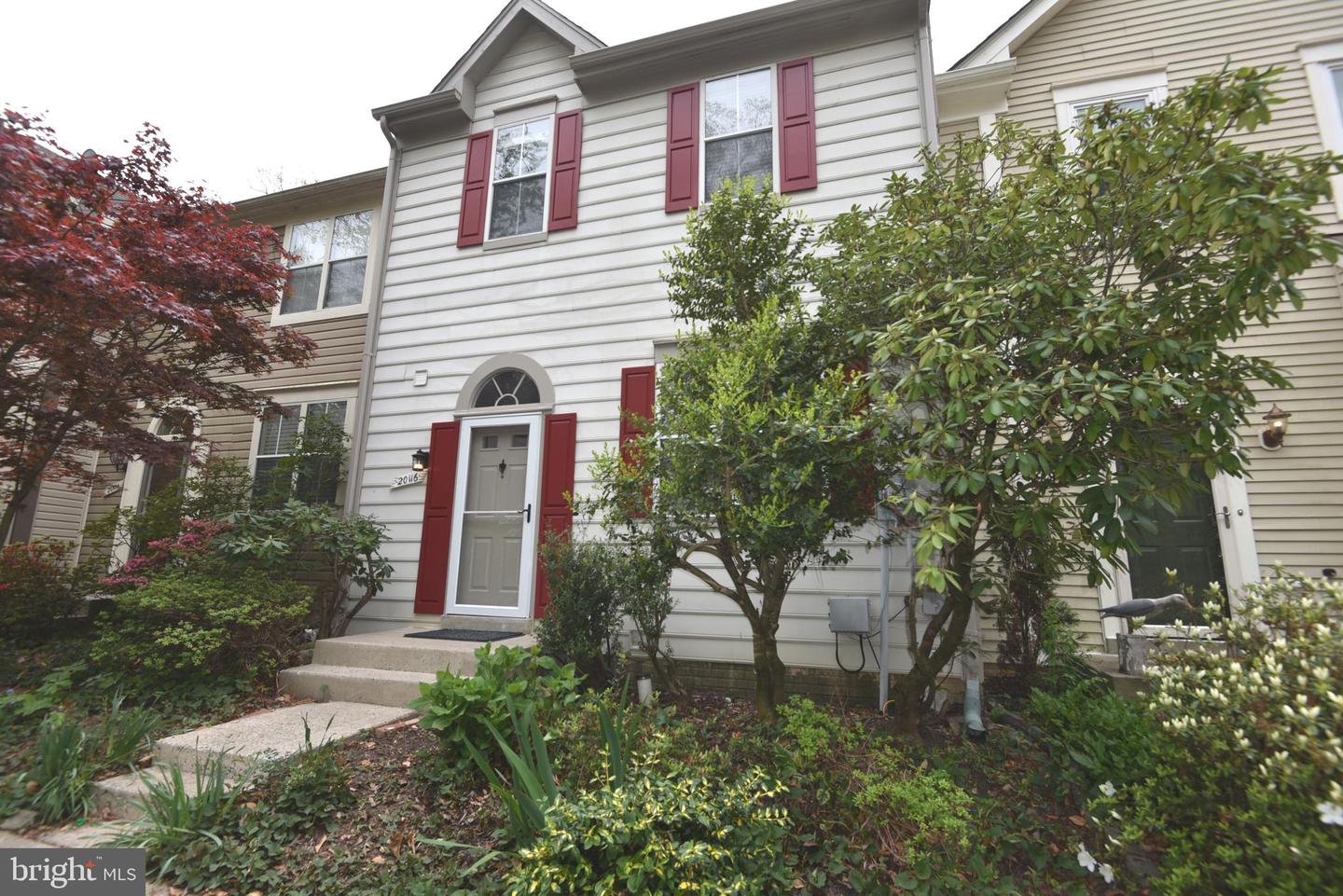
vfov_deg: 73.8
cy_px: 448
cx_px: 672
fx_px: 597
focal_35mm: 16
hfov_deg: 96.7
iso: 100
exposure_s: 1/160
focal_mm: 16
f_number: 6.3
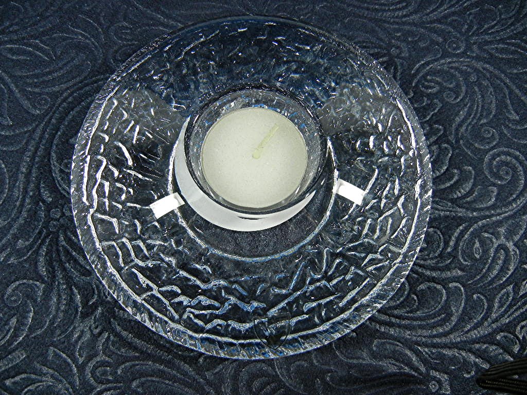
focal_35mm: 30
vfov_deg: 46.8
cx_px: 264
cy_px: 198
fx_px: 457
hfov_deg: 60.0
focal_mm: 5.4
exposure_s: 1/55
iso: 400
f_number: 3.5
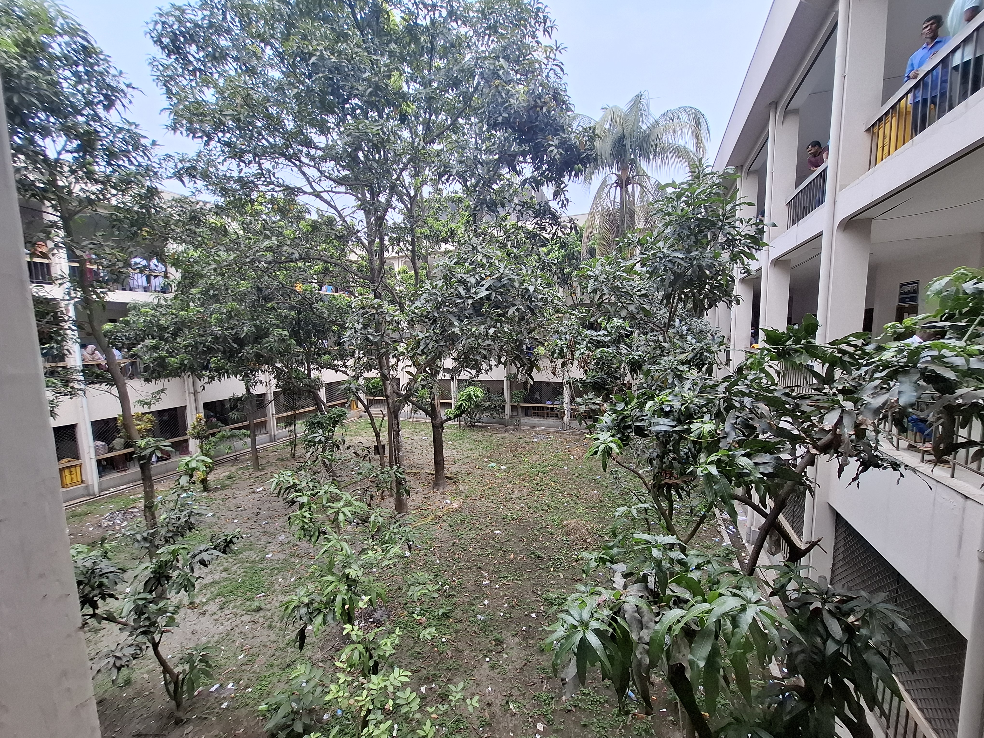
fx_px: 370
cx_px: 492
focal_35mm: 13
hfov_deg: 106.2
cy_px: 369
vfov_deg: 89.9
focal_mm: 1.74
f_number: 2.2
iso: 40
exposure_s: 1/208
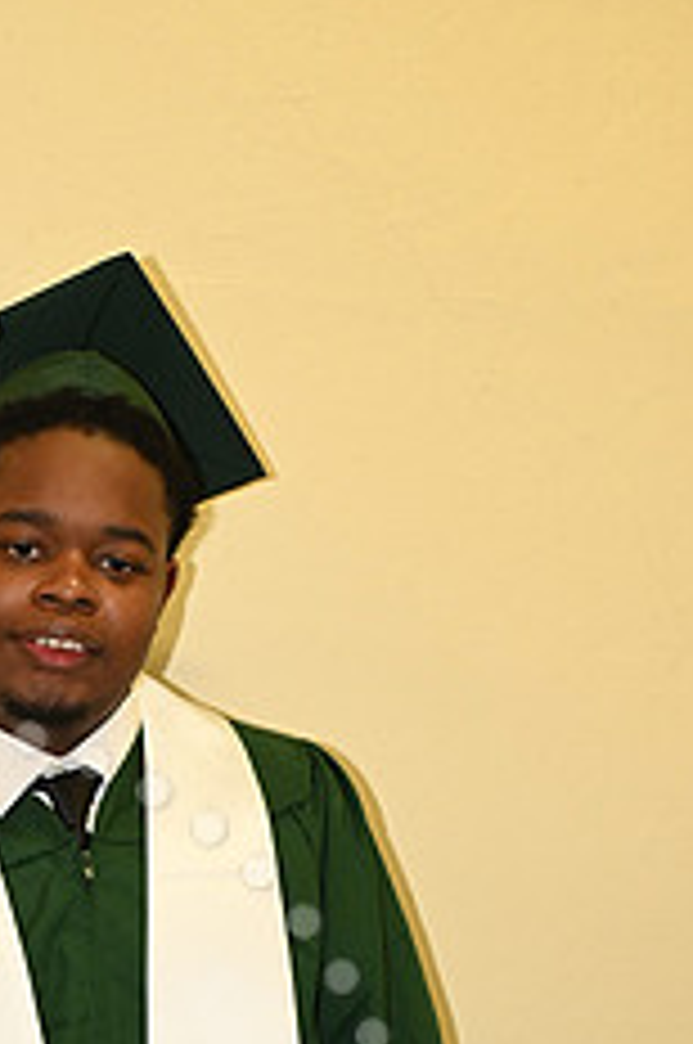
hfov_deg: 15.5
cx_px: -112
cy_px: 1242
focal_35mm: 85
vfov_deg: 22.2
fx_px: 2462
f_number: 5.6
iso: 1600
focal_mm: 34
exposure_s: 1/60
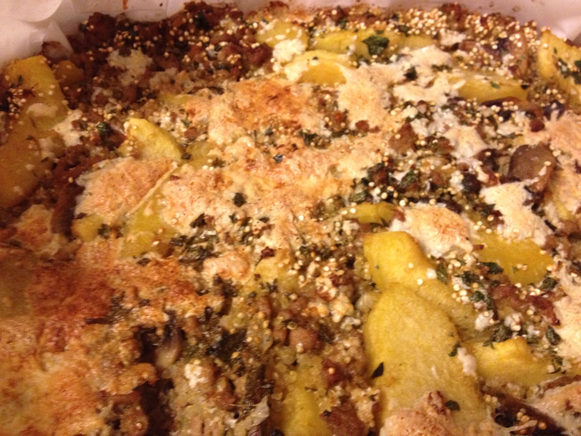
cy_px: 218
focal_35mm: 35
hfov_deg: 52.6
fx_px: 587
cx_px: 290
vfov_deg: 40.7
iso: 400
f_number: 2.4
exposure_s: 1/17
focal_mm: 4.28
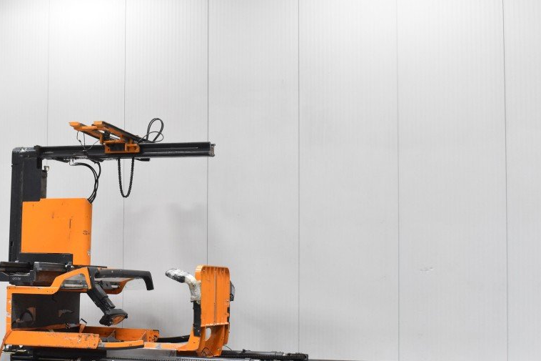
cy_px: 247
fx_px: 856
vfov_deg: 23.6
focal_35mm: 57
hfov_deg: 34.4
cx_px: 140
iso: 1600
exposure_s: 1/40
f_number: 6.3
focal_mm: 24
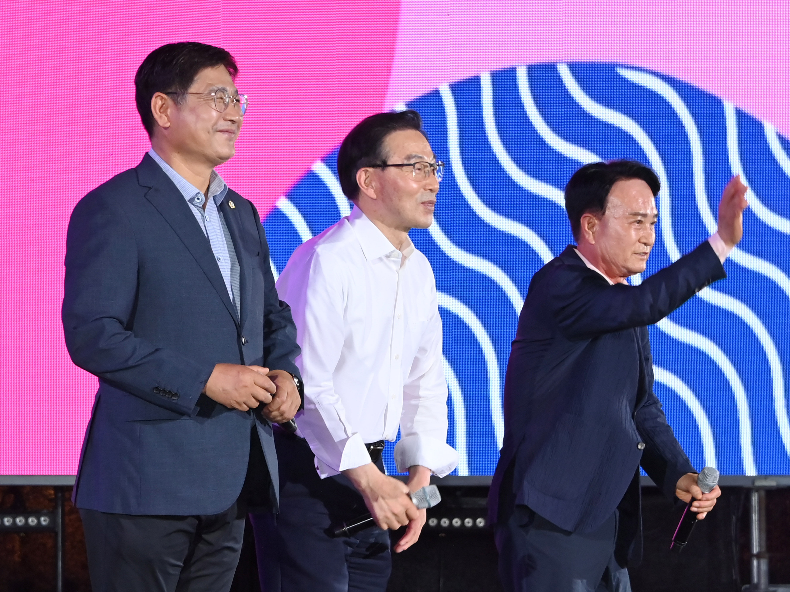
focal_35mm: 107
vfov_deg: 13.8
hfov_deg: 18.4
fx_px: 2442
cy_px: 304
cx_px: 339
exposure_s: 1/250
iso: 2000
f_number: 6.3
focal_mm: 90
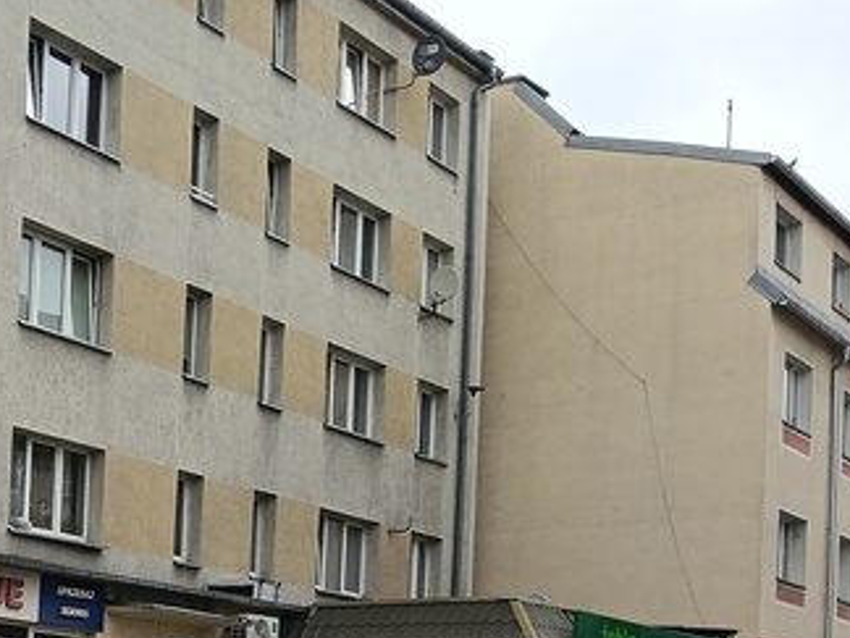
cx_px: -177
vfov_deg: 19.5
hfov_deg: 24.7
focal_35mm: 71
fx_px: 1743
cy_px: 772
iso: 50
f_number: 1.8
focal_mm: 3.98
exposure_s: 1/107
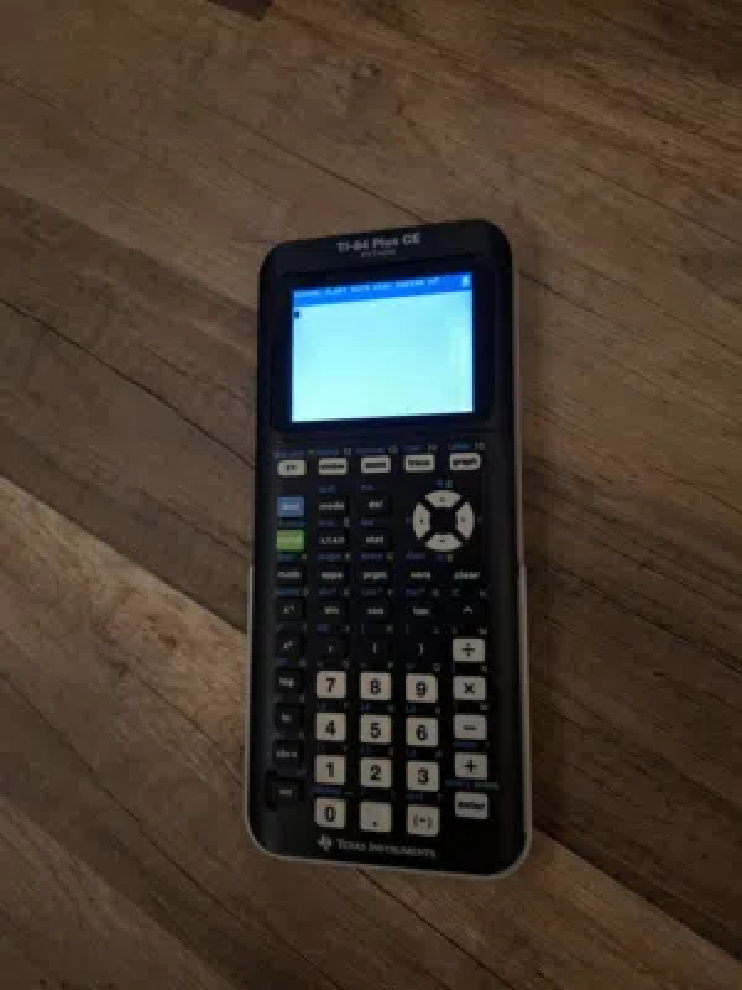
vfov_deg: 73.9
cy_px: 495
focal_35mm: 23
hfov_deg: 58.9
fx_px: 657
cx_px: 371
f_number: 1.8
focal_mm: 5.54
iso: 200
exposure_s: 1/50
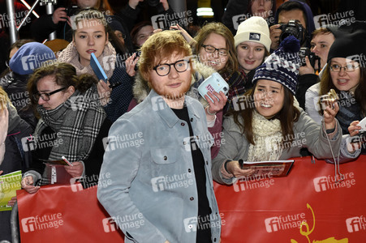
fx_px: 838
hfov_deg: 24.6
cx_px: 183
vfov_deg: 16.5
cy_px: 122
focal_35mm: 82
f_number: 5
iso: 1250
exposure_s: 1/250
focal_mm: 55
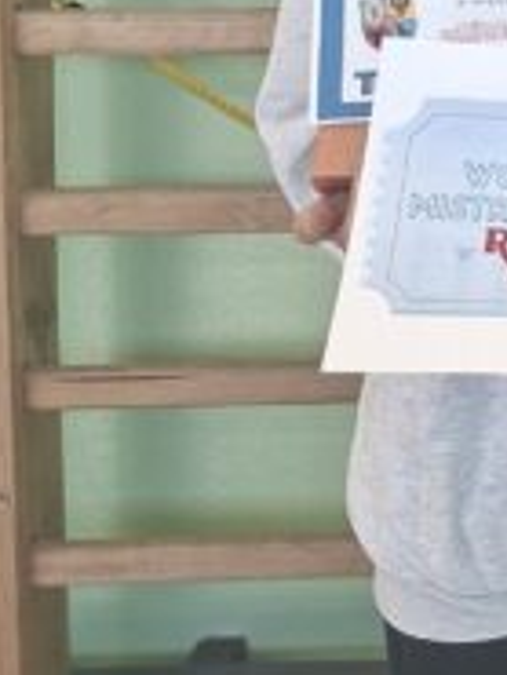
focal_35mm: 127
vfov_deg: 14.5
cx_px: 1218
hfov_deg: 10.2
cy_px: -332
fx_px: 2477
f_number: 1.8
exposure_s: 1/100
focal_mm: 5.54
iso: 200
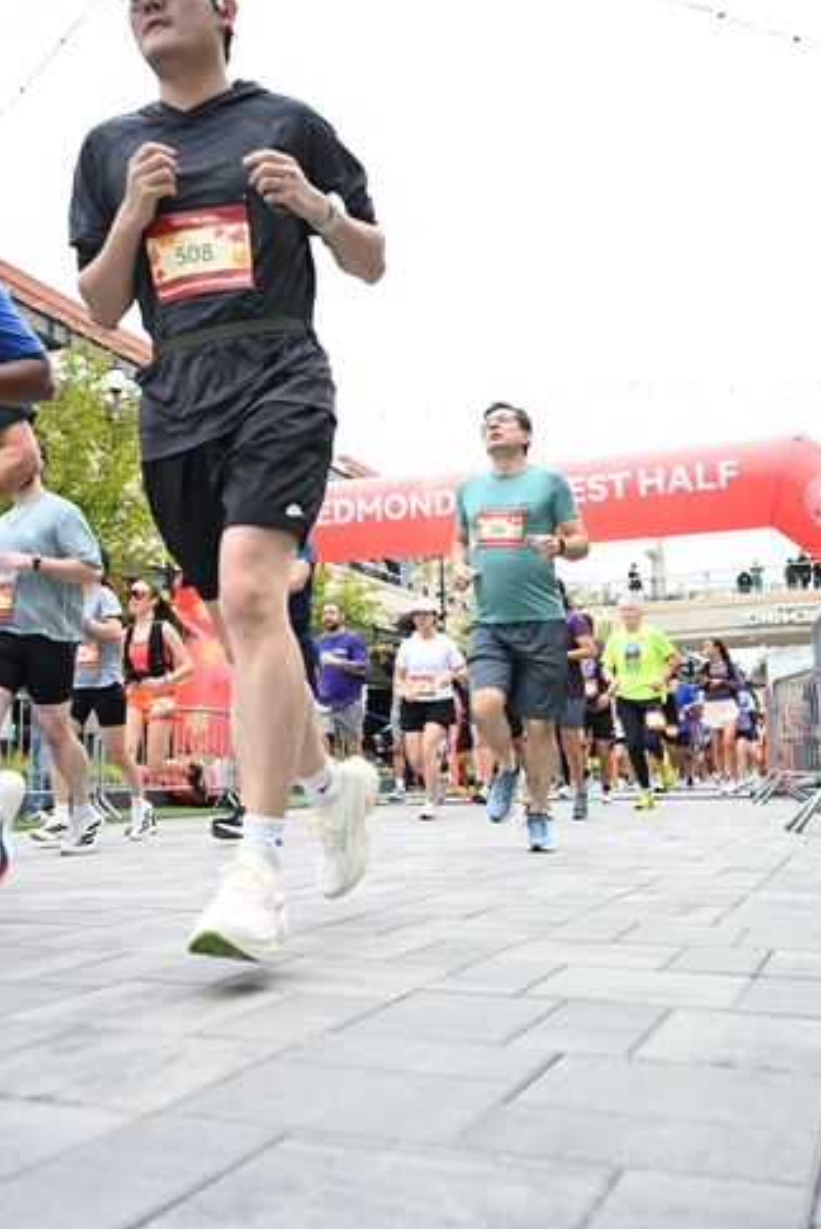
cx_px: 424
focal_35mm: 35
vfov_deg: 55.0
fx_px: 1181
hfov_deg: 38.3
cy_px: 611
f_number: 4
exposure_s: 1/640
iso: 2000
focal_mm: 30.5
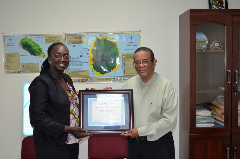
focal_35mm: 39
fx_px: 259
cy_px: 80
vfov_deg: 34.1
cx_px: 120
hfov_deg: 49.6
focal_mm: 26
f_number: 4.2
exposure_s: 1/60
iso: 1400
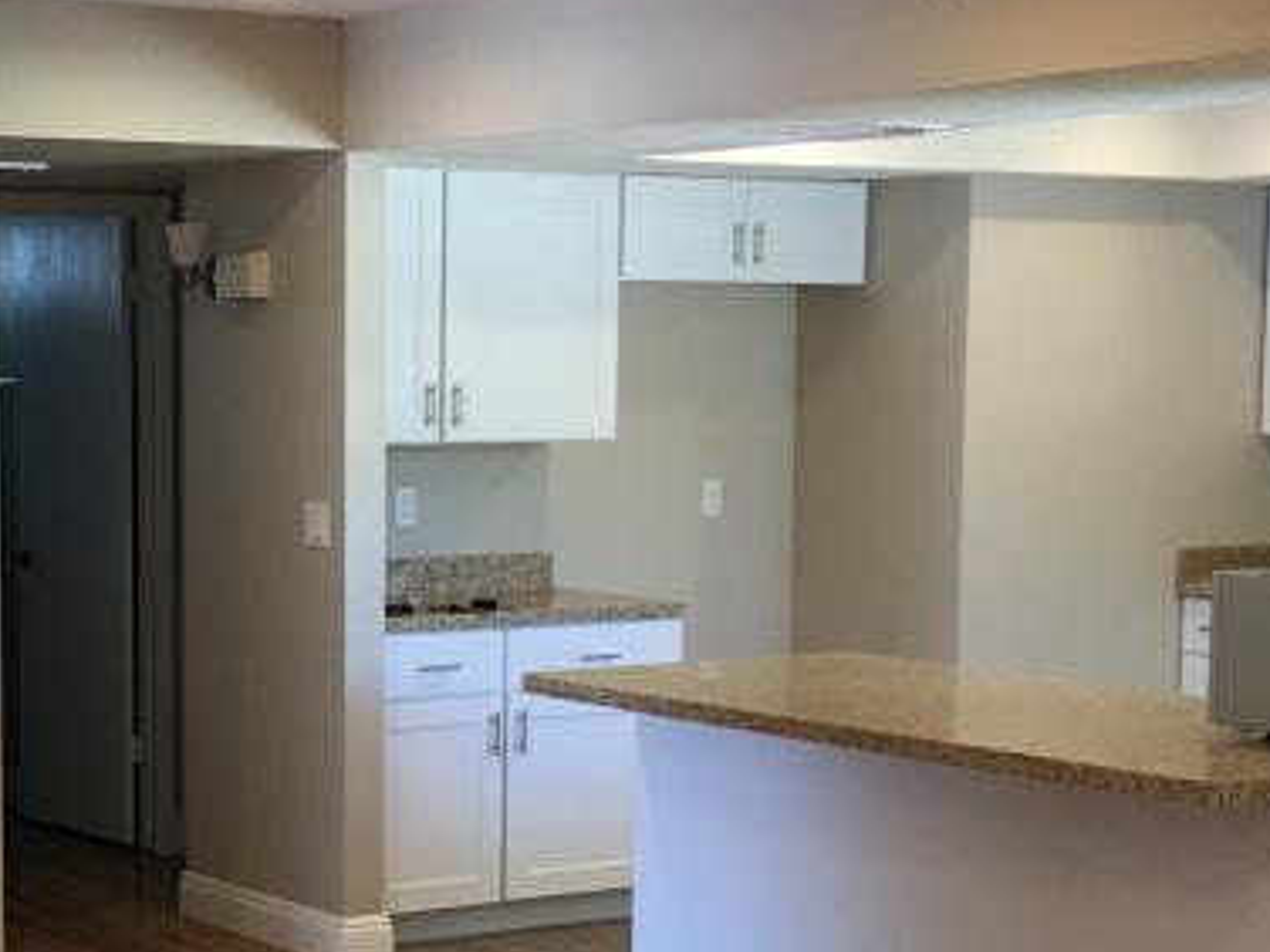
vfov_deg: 18.5
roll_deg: -0.5
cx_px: 213
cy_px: 712
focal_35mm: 79
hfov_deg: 24.2
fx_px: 2898
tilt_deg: -6.7
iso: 25
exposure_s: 1/15
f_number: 2.2
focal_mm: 4.15
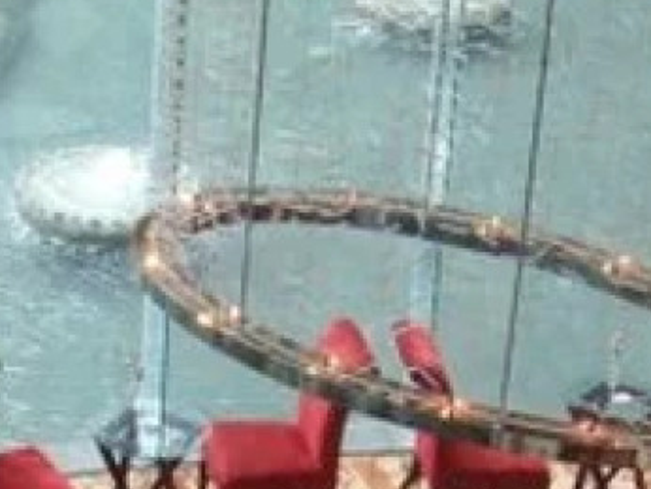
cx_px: -16
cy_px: 822
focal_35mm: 162
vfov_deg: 8.9
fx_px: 3049
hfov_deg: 12.0
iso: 100
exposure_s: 1/45
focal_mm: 6.6
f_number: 3.5
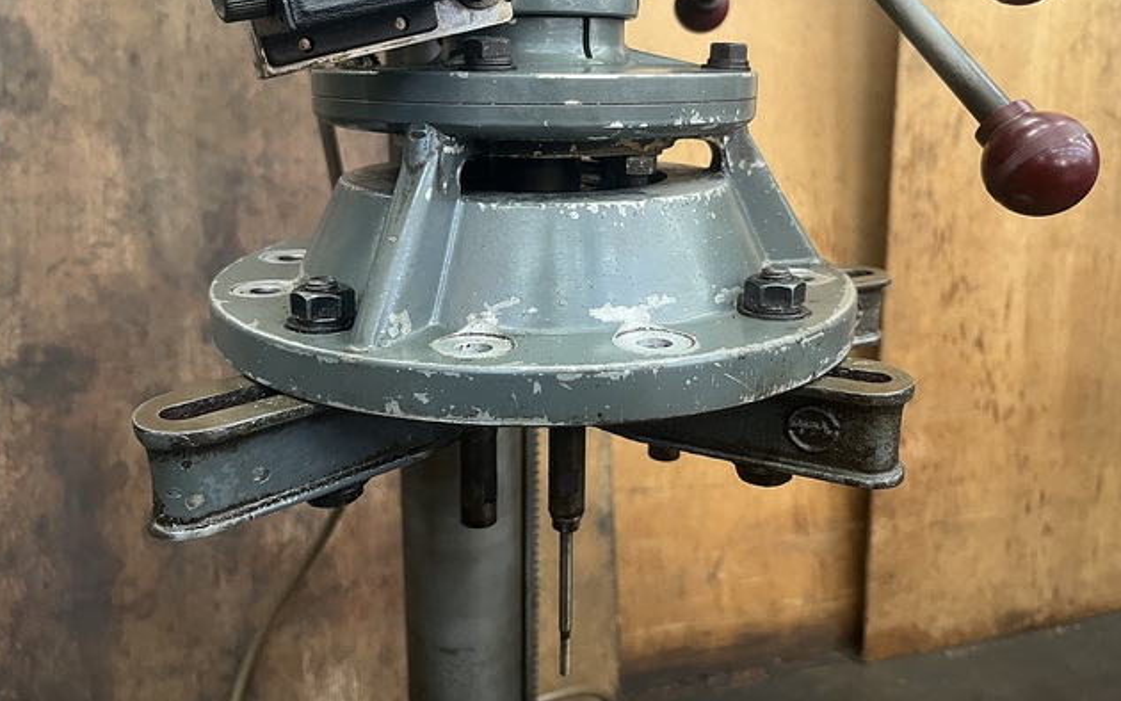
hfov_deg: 66.5
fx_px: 856
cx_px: 553
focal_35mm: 28
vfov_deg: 44.3
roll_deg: -0.6
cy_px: 276
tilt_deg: -13.7
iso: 250
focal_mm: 5.1
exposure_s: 1/60
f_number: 1.6
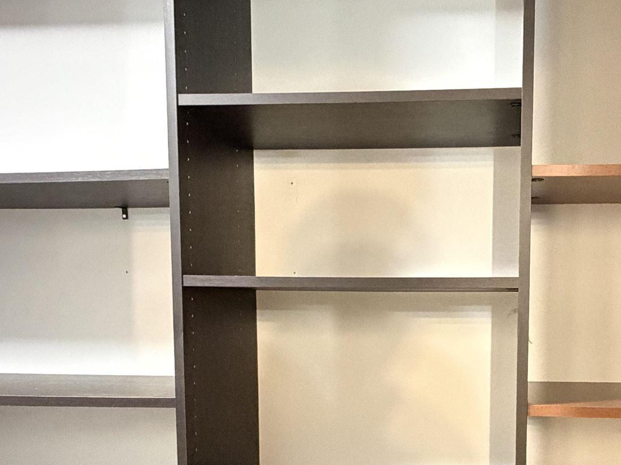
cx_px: 461
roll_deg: +0.3
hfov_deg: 46.3
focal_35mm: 39
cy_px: 368
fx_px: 700
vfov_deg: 35.7
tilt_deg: -5.4
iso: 1250
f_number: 2.2
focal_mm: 2.22
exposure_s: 1/60
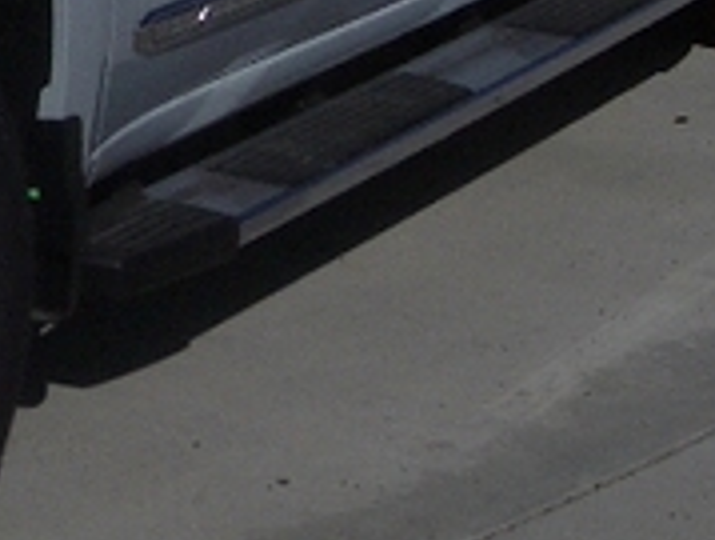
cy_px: -152
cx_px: -32
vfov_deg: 9.4
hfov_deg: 12.5
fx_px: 3229
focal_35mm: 156
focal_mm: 5.8
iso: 50
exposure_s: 1/2000
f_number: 4.3
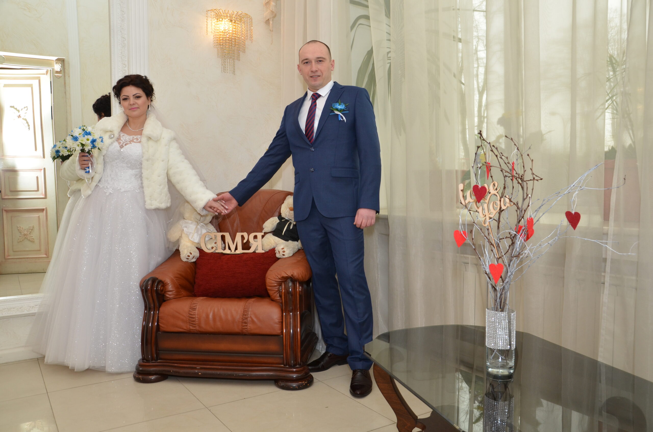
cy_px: 216
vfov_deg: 47.7
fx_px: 489
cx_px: 326
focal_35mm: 27
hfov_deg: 67.5
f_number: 7.1
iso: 500
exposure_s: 1/100
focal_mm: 18
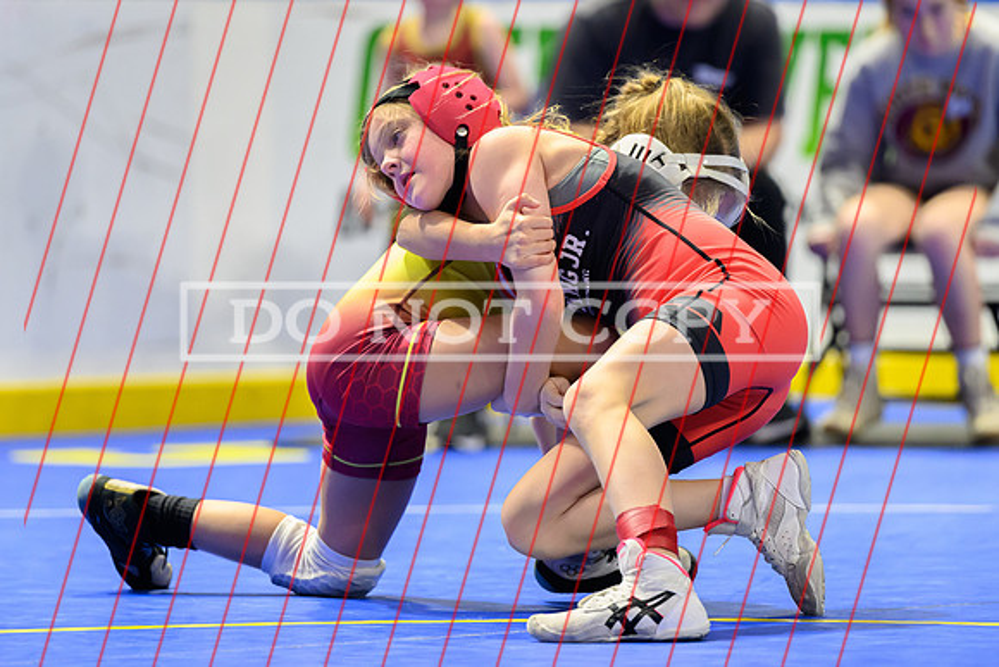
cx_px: 499
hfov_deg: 7.6
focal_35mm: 272
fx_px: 7540
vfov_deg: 5.1
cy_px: 267
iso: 5000
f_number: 2.8
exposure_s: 1/800
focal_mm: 200
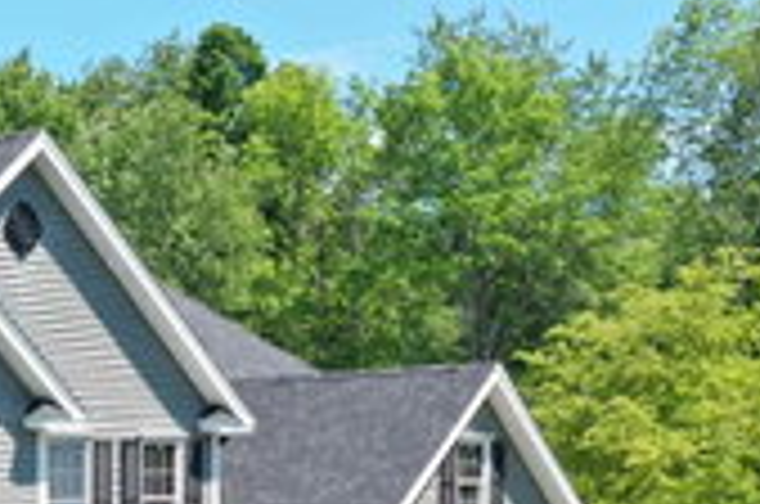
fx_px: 1791
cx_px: -189
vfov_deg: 15.5
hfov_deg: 21.9
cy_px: 587
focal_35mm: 85
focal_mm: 10.26
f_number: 5
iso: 100
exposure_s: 1/240
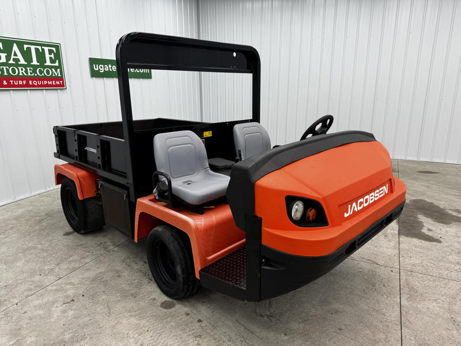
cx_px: 230
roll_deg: -0.2
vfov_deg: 56.8
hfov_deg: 71.6
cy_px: 173
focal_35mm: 24
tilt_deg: -16.4
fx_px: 320
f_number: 1.78
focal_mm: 6.76
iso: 80
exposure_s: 1/120
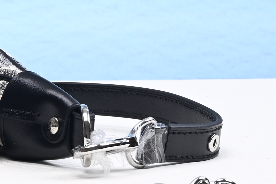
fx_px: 1388
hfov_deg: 11.1
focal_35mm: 181
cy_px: -150
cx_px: -57
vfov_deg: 7.4
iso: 100
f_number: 16
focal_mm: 41
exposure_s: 1/2
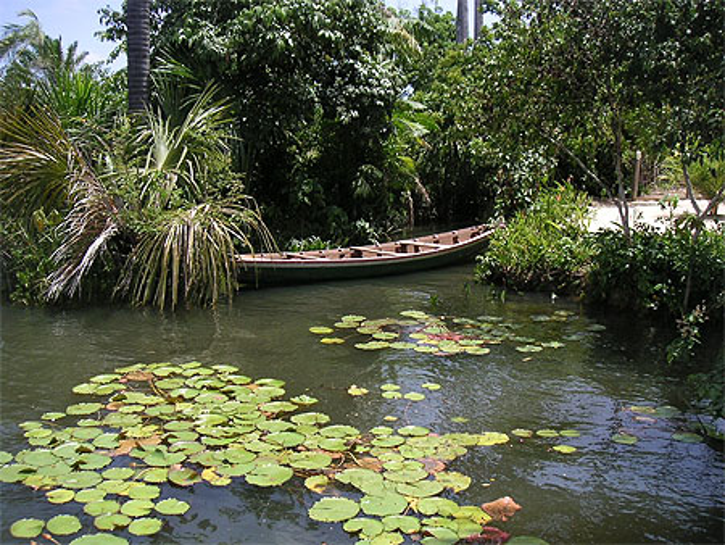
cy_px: 272
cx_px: 362
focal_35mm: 38
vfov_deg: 37.8
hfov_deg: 49.0
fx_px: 796
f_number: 2.8
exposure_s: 1/750
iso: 50
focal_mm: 6
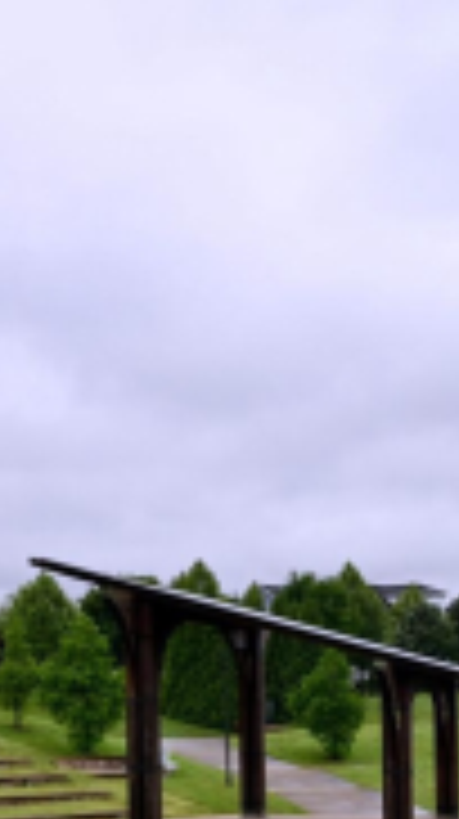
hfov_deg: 14.2
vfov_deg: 24.5
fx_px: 1826
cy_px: 742
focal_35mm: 84
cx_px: 403
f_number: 5.6
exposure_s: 1/400
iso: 320
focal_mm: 19.5
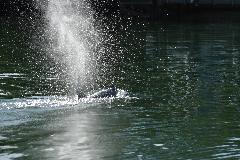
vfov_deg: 6.3
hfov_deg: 9.5
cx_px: 120
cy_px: 80
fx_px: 1450
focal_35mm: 218
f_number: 8
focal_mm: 145
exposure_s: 1/1250
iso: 320
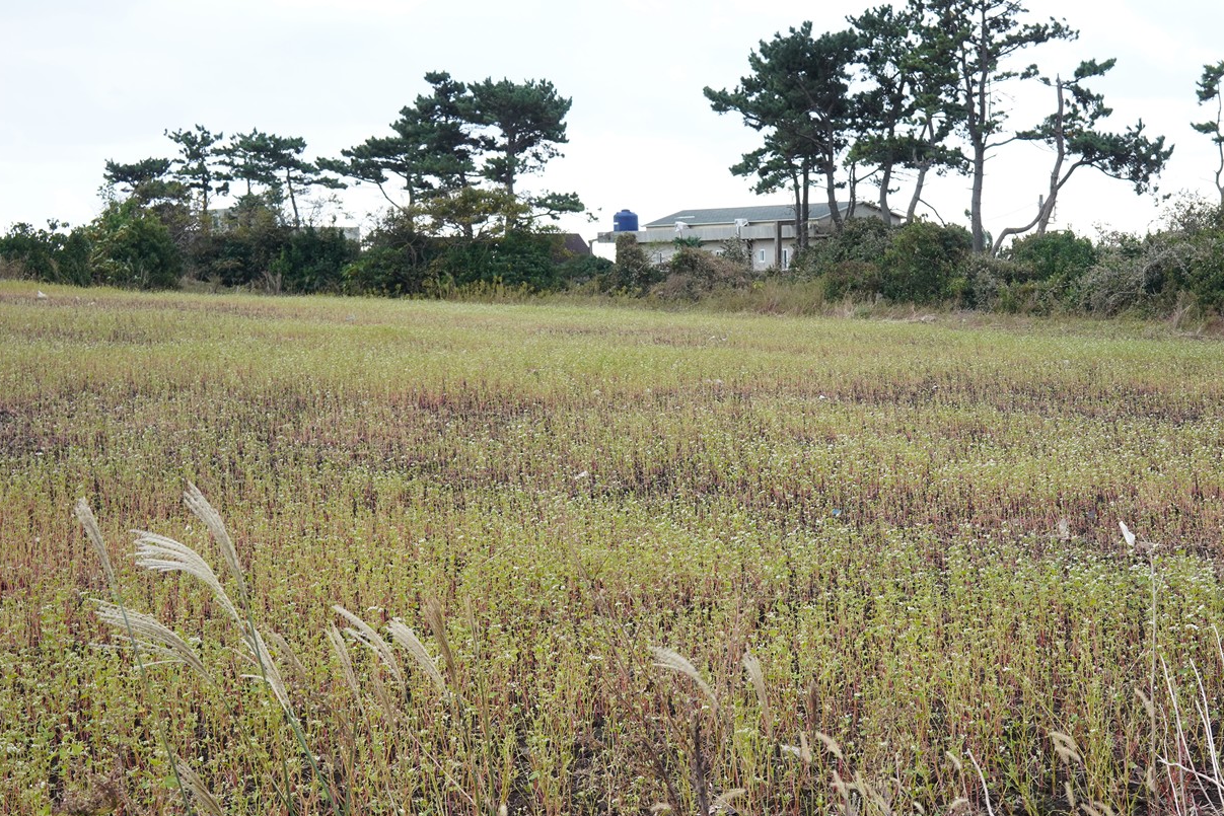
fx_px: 1972
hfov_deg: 34.2
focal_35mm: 58
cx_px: 808
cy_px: 530
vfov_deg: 23.3
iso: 640
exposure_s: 1/100
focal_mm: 35
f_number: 7.1
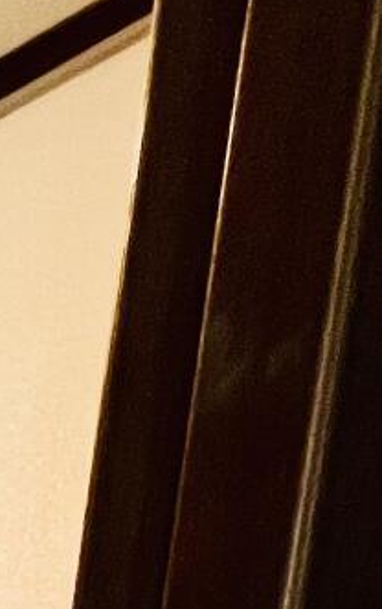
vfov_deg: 15.3
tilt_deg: -10.1
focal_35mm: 83
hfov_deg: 9.6
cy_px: 1427
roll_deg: -1.8
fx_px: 1380
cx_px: -922
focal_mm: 1.57
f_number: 1.8
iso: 125
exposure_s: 1/60
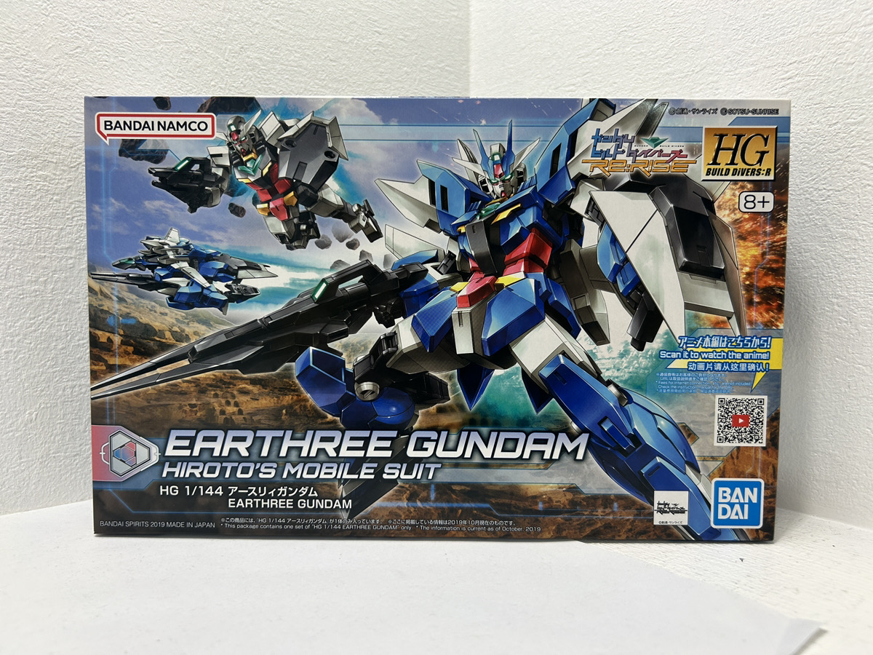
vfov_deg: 53.1
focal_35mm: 26
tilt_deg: -2.2
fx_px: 656
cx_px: 436
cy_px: 328
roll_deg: +0.1
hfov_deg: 67.3
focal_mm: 5.7
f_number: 1.5
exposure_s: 1/120
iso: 40
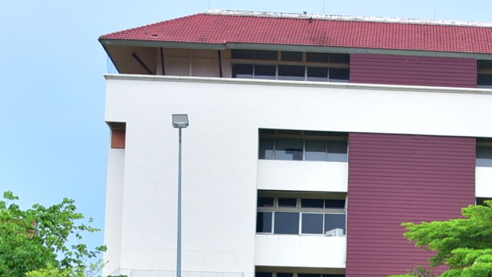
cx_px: 488
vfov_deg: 12.4
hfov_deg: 21.9
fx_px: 1226
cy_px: 371
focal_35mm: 94
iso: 320
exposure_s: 1/400
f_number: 5.6
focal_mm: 28
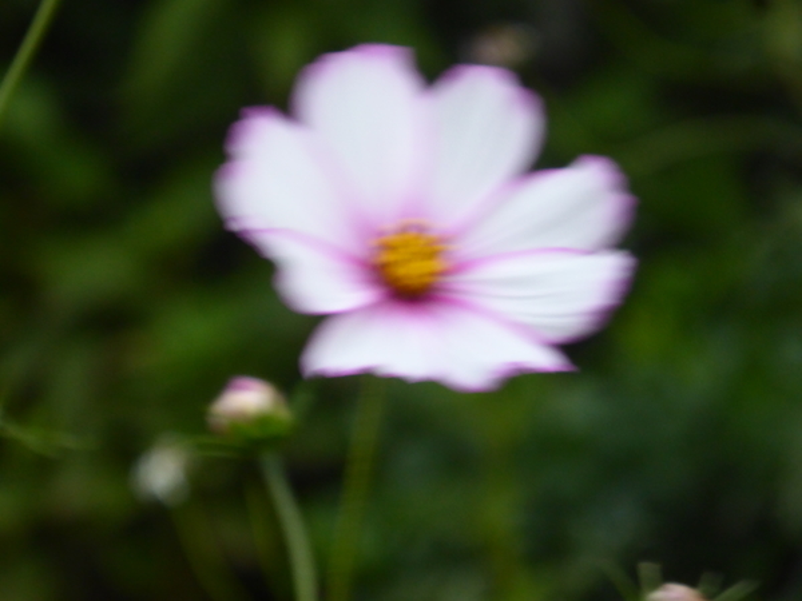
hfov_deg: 7.0
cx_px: 401
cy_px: 300
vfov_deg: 5.3
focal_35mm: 282
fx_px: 6534
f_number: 5.7
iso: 400
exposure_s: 1/13
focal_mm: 50.5
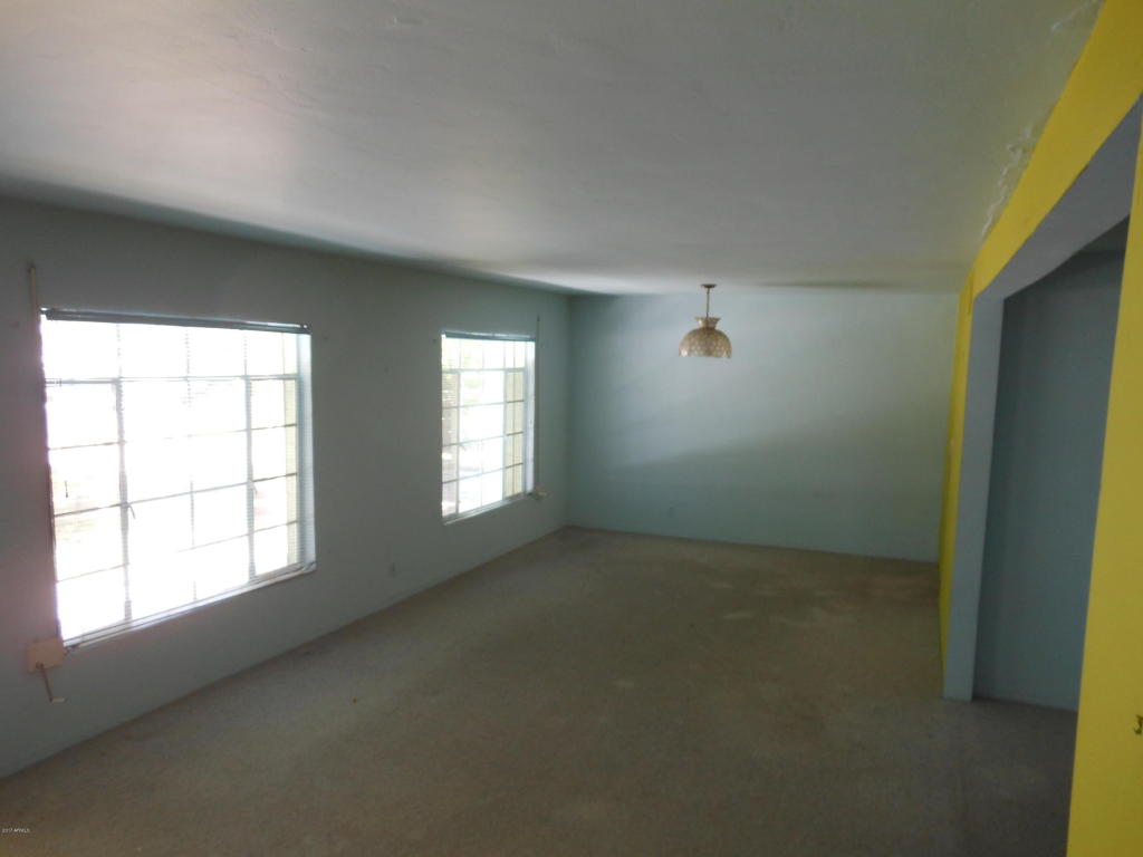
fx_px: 825
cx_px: 572
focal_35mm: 25
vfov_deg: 54.9
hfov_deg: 69.4
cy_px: 428
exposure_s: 1/30
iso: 160
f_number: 3.2
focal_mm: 4.5
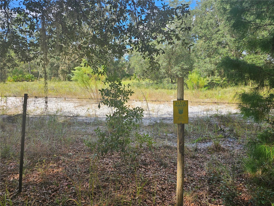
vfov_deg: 58.9
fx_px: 182
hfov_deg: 73.9
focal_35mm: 23
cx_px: 137
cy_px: 103
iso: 10
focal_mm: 6.3
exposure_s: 1/221
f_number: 1.7
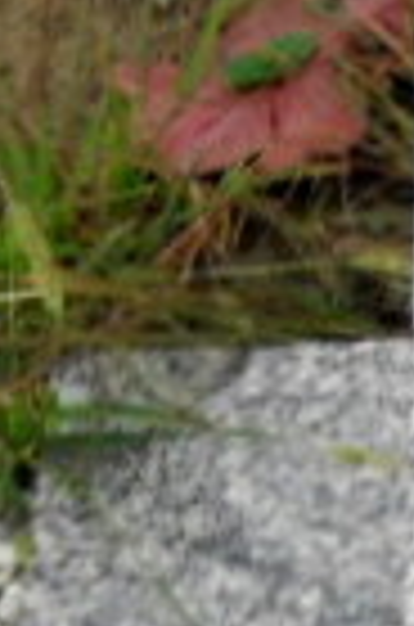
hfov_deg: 4.9
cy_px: 1401
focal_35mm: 269
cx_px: 1166
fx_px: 4663
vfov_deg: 7.3
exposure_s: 1/350
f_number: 3.2
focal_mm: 6.3
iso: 100
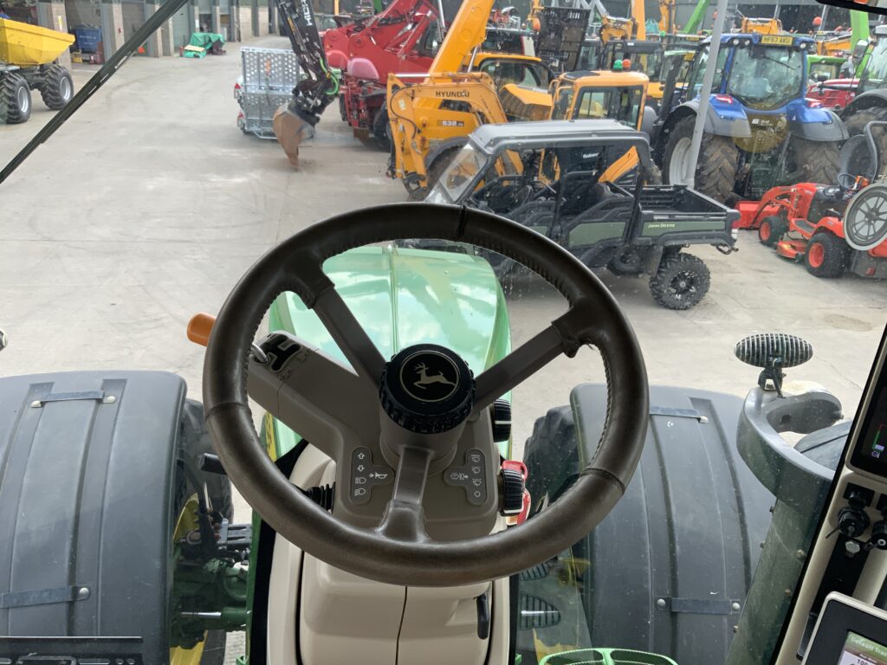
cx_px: 444
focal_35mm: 29
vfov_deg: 48.2
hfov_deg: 61.7
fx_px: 743
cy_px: 332
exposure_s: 1/230
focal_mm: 3
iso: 16
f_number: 1.8
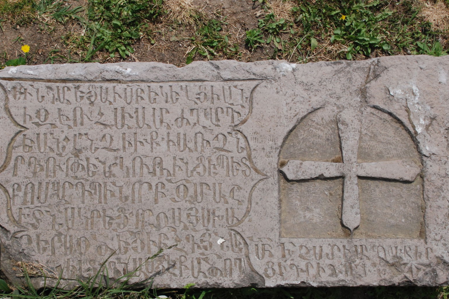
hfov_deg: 34.7
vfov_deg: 23.5
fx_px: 719
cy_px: 165
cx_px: 224
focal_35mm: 58
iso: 800
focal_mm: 31
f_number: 14
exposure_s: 1/800
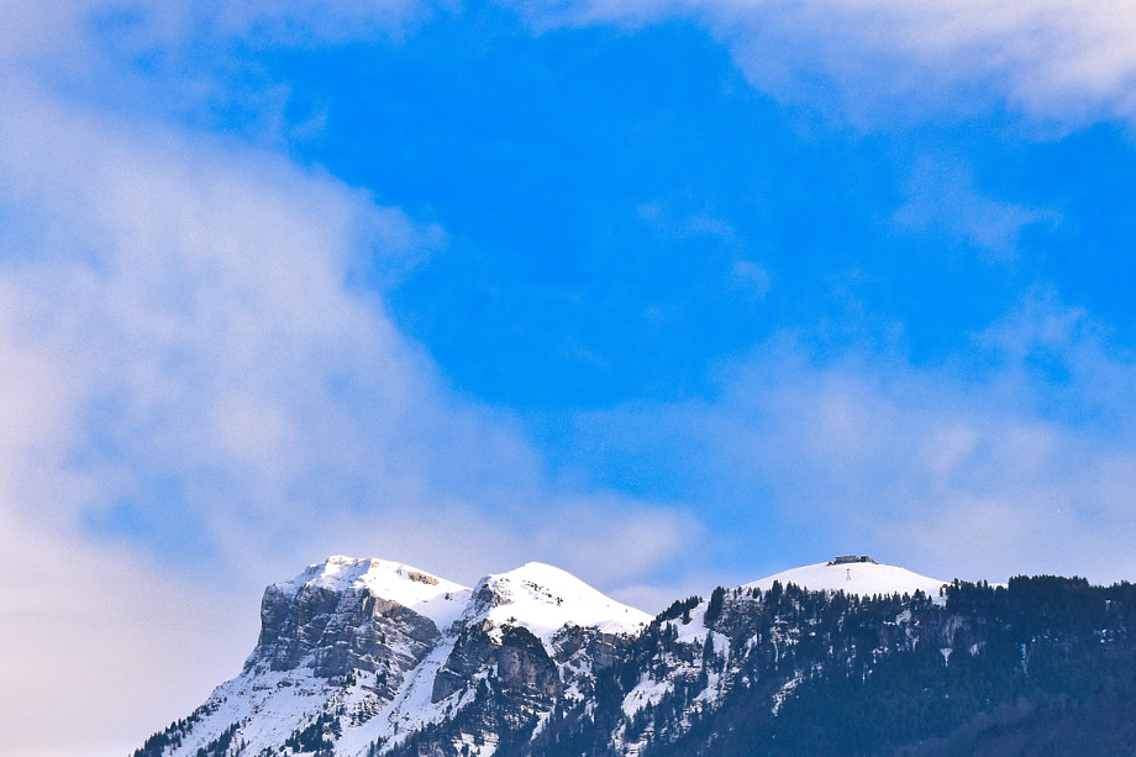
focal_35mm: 120
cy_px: 646
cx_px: 500
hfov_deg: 17.1
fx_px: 3786
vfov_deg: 11.4
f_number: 7.1
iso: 400
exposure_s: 1/200
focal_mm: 46
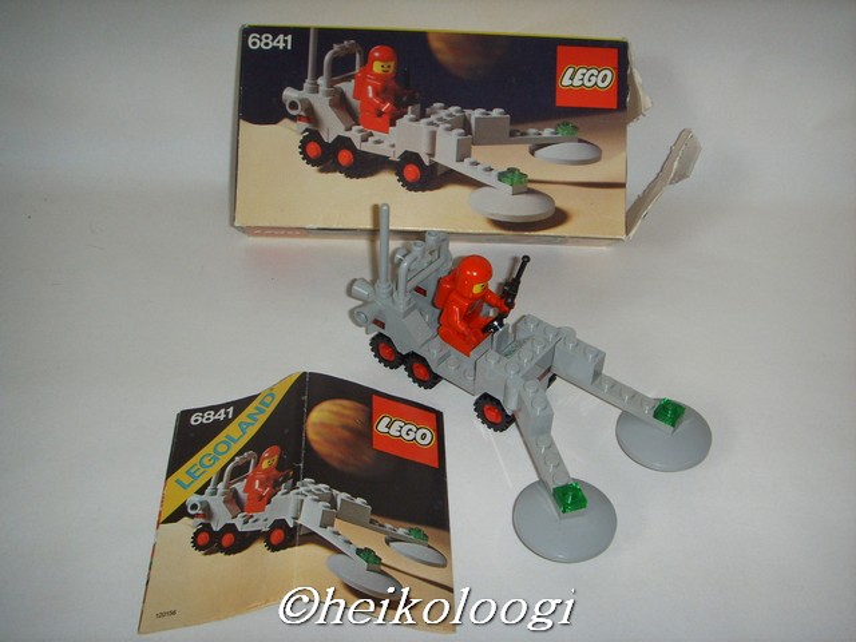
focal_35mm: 39
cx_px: 428
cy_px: 321
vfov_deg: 36.8
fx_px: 964
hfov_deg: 47.9
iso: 100
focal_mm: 6.6
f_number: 3.5
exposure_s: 1/45
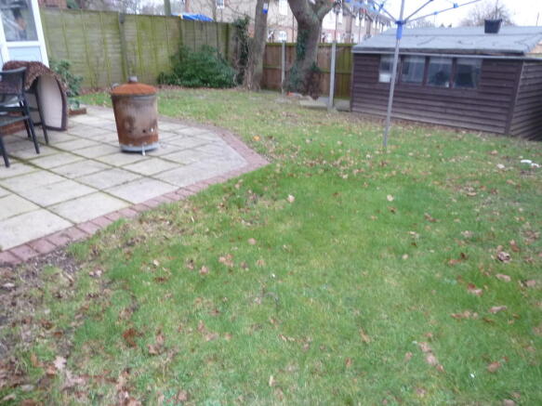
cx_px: 271
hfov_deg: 69.4
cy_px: 203
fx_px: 391
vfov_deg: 54.9
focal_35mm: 25
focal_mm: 4.1
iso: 200
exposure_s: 1/30
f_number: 3.3
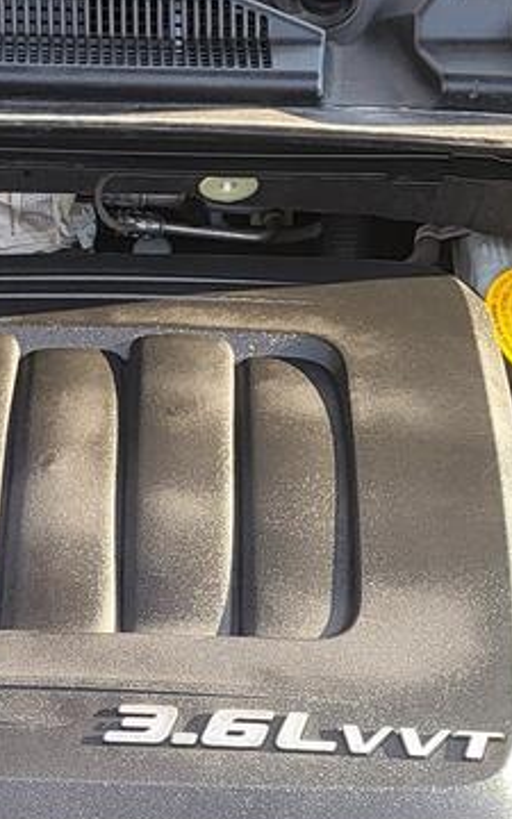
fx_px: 2188
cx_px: 48
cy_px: 735
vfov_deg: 20.8
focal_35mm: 98
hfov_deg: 13.2
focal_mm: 5.4
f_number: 1.8
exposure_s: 1/226
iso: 40
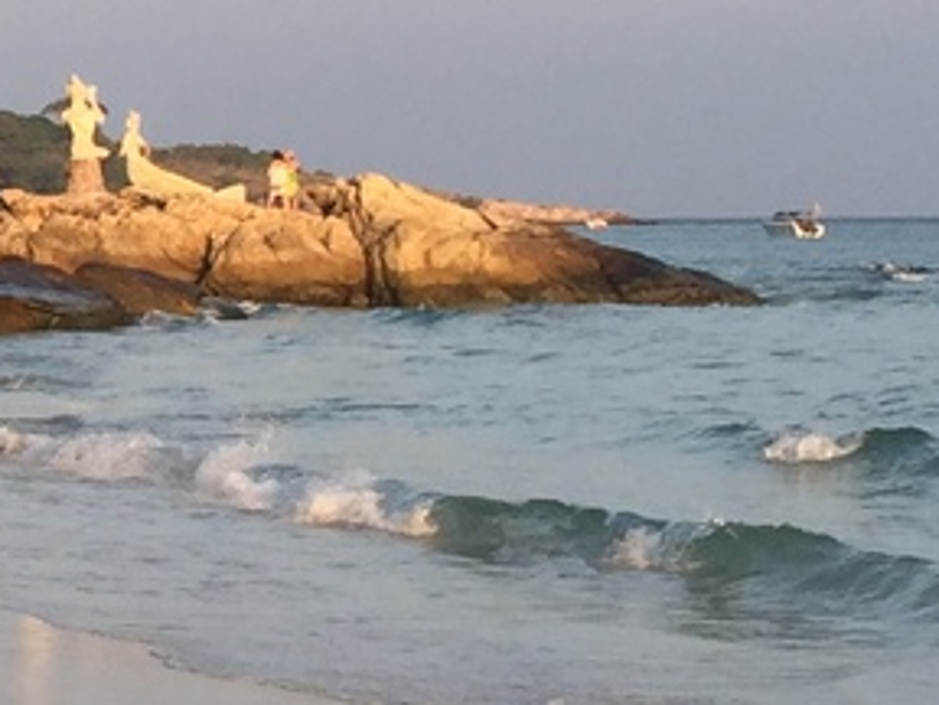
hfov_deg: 11.5
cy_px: 186
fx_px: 4367
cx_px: -665
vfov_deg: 9.2
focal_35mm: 161
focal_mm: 4.15
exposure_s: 1/590
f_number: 2.2
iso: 32
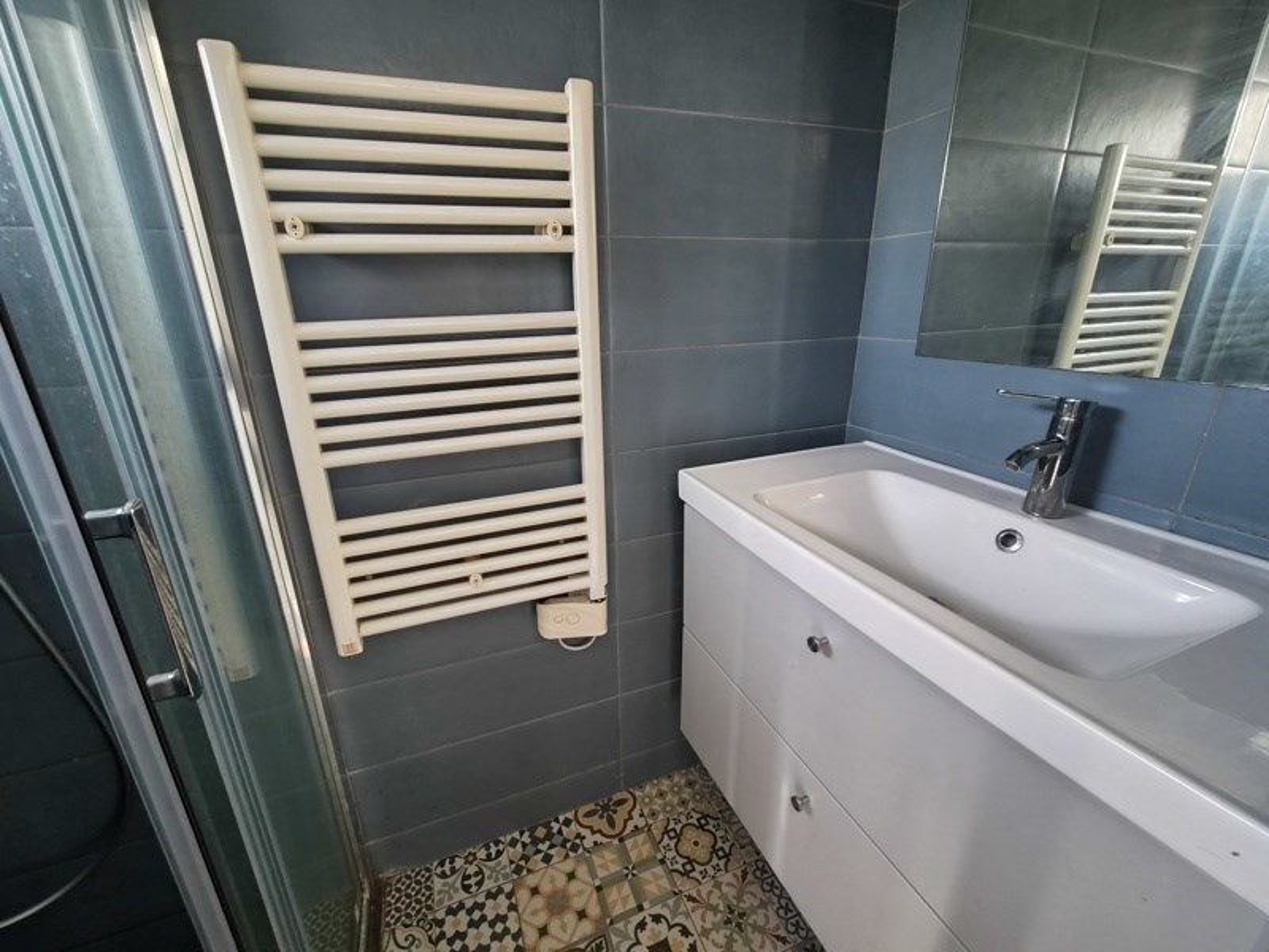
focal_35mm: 13
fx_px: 477
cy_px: 476
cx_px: 634
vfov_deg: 89.9
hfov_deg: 106.2
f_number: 2.2
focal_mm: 2.2
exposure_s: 1/50
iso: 500
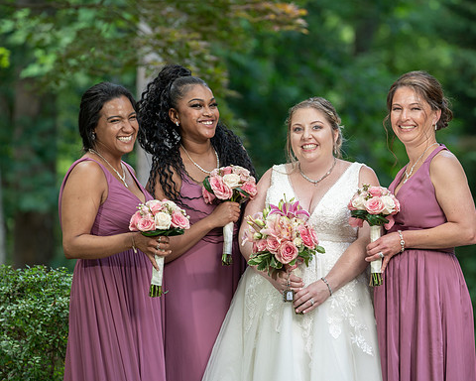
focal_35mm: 230
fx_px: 3240
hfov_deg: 8.4
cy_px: 177
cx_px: 293
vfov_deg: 6.7
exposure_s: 1/200
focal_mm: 189
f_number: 4
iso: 400
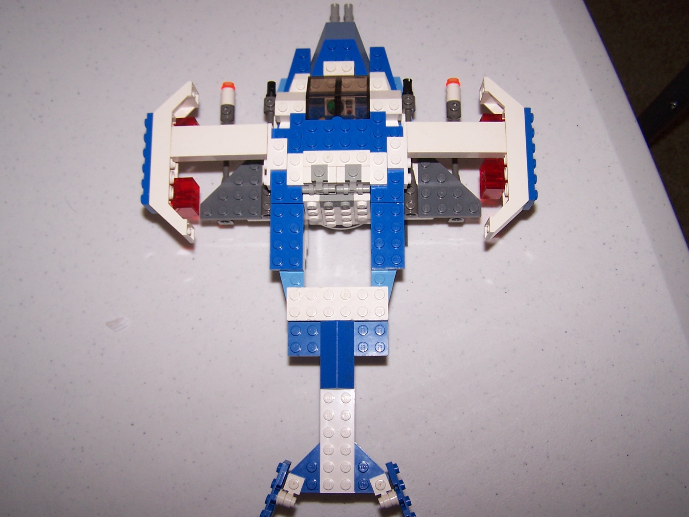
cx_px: 343
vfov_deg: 35.1
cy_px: 276
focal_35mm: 41
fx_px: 816
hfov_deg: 45.8
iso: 80
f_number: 2.8
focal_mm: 6.3
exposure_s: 1/60
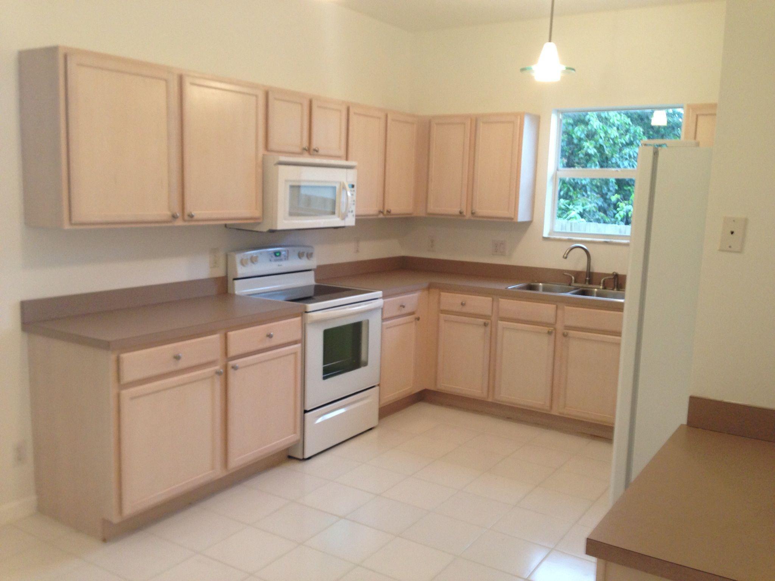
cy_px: 290
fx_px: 739
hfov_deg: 55.4
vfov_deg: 42.9
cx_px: 388
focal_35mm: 33
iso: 100
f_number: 2.4
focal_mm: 4.13
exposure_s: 1/20
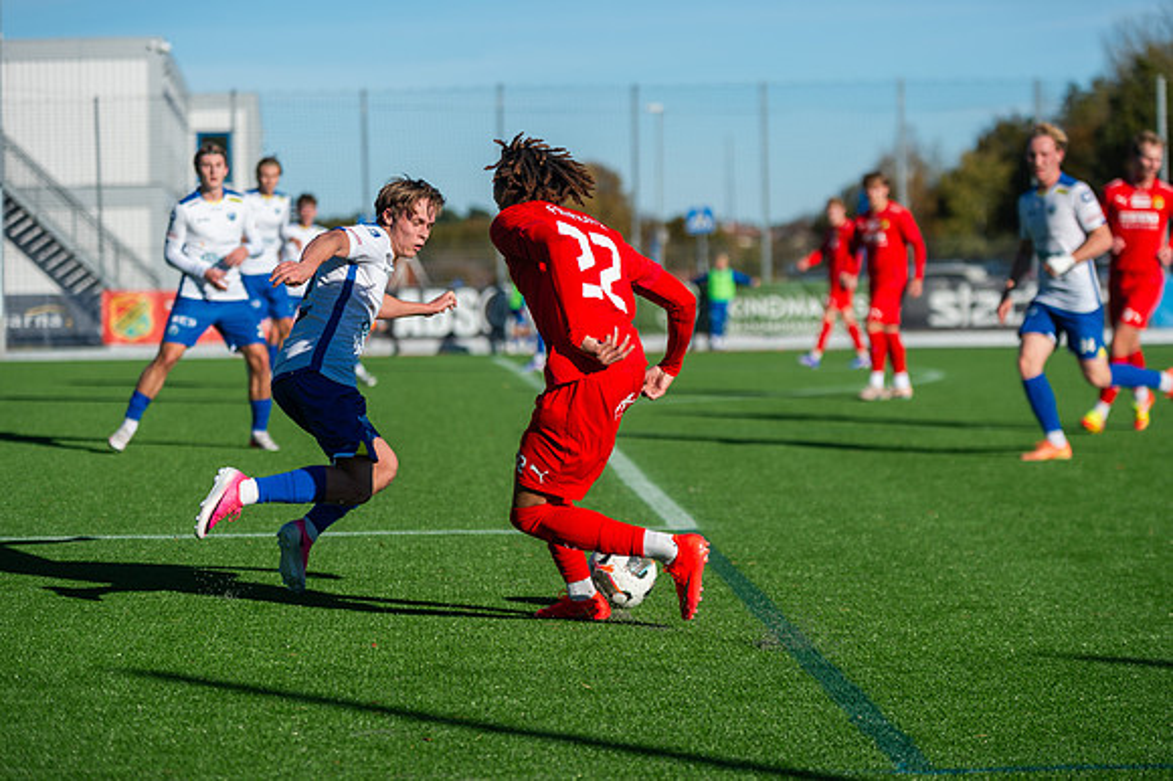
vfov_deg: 12.0
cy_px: 390
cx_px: 586
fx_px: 3702
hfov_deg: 18.0
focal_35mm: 114
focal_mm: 112
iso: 100
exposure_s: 1/1600
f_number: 3.2
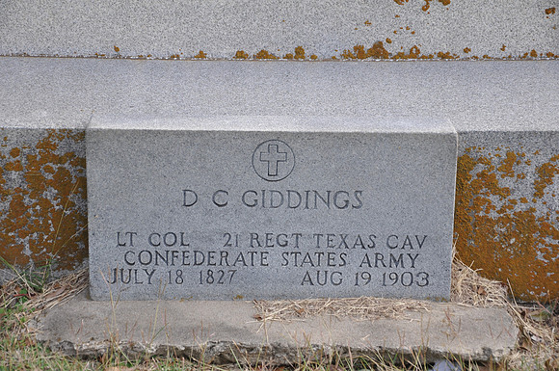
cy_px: 186
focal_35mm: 93
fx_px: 1442
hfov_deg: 21.9
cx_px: 280
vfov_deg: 14.7
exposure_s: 1/125
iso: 220
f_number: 5.6
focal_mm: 62
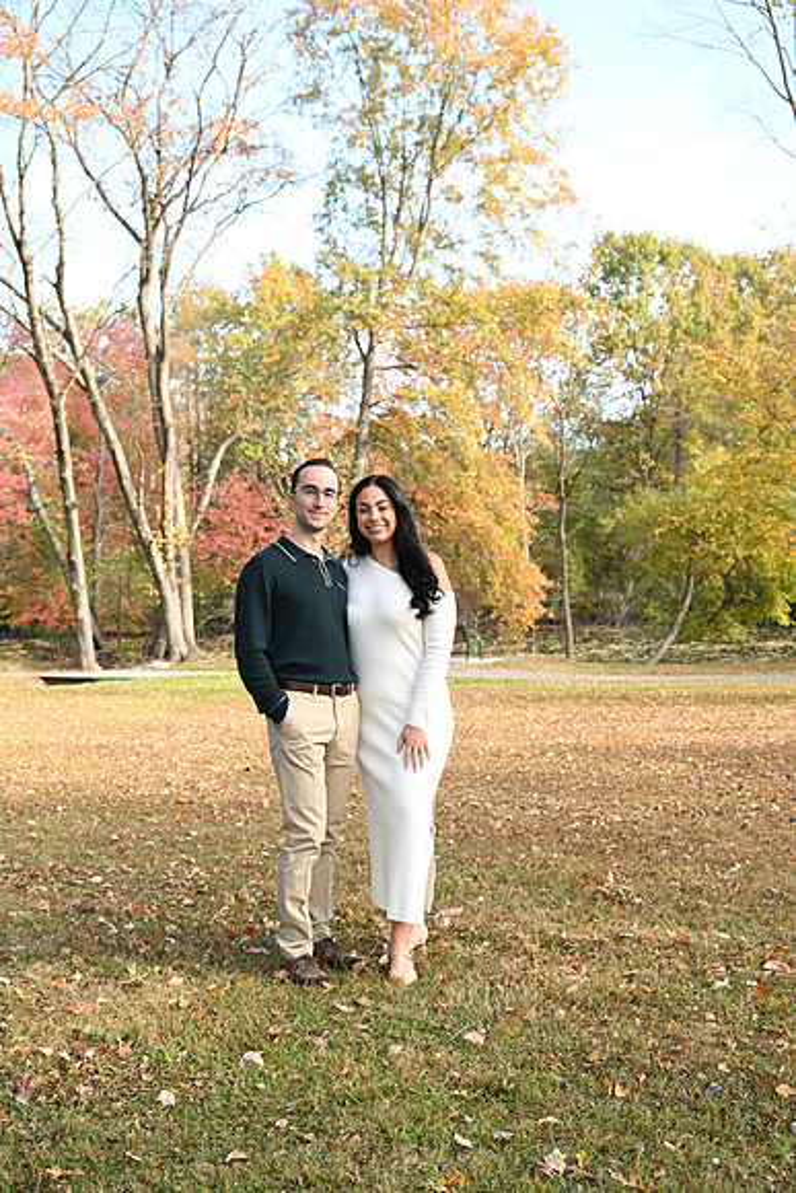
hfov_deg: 30.5
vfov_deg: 44.5
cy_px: 596
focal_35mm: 44
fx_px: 1458
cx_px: 398
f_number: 6.3
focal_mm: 44
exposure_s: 1/80
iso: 200
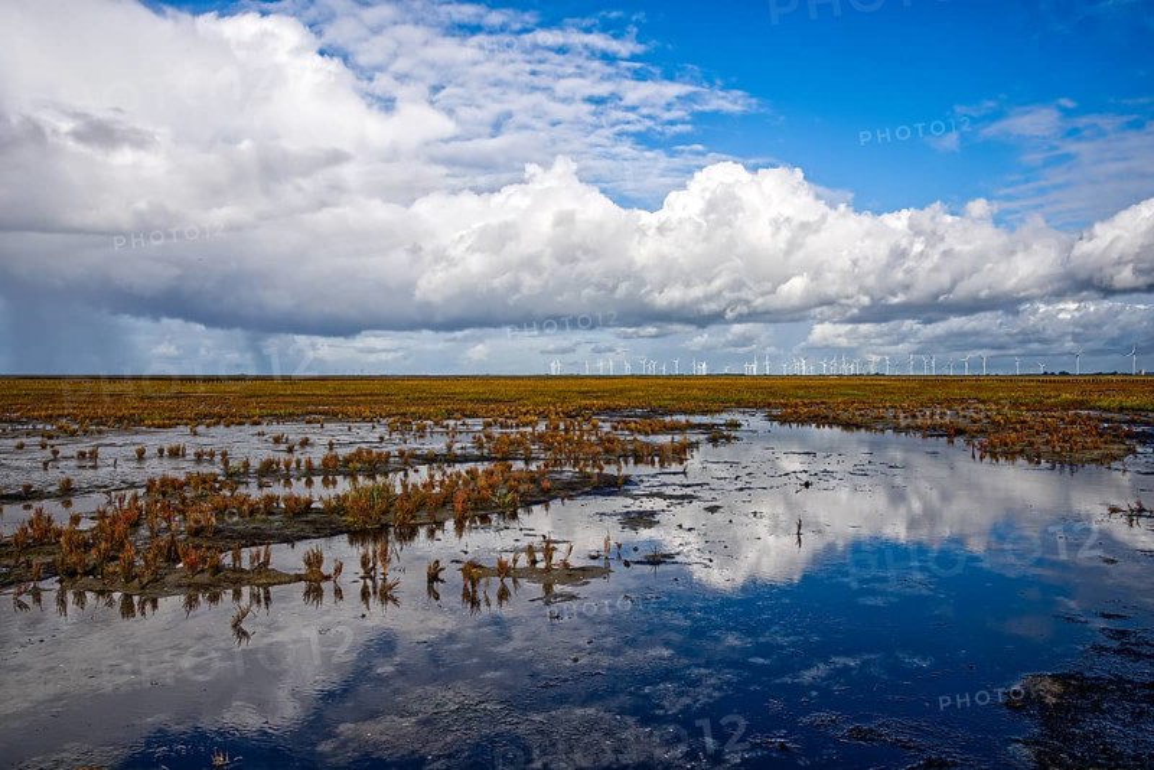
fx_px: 1058
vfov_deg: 40.0
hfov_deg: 57.2
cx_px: 577
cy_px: 385
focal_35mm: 33
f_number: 13
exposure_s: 1/125
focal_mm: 33
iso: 100
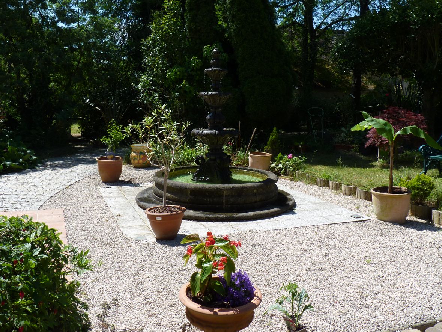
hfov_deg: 55.3
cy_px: 133
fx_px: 421
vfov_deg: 42.8
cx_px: 204
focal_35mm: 33
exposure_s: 1/500
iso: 80
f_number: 3.6
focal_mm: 4.8
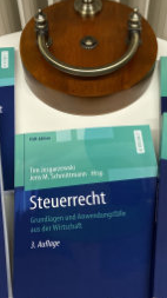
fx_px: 442
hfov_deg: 21.4
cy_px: 160
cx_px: 95
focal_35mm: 56
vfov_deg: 37.2
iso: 100
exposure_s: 1/100
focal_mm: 4.2
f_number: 1.8
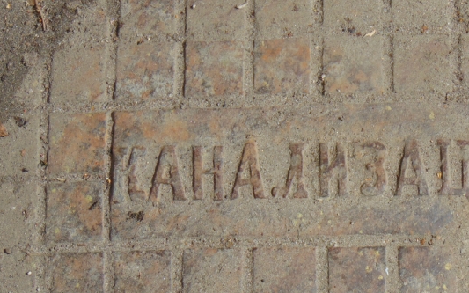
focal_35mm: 113
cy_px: 177
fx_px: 1444
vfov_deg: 11.6
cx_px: 312
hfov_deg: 18.4
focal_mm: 12.8
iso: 80
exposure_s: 1/800
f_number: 3.7
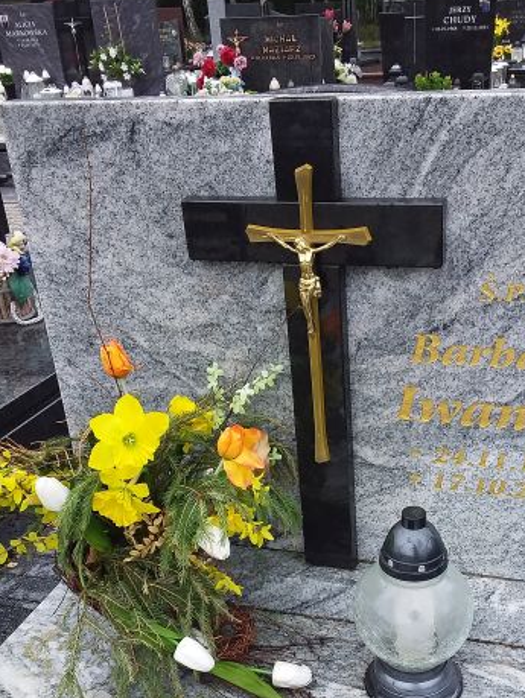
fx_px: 788
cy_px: 467
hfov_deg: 36.6
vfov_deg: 47.0
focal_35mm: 39
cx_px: 330
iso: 40
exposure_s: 1/119
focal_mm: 2.91
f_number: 1.9
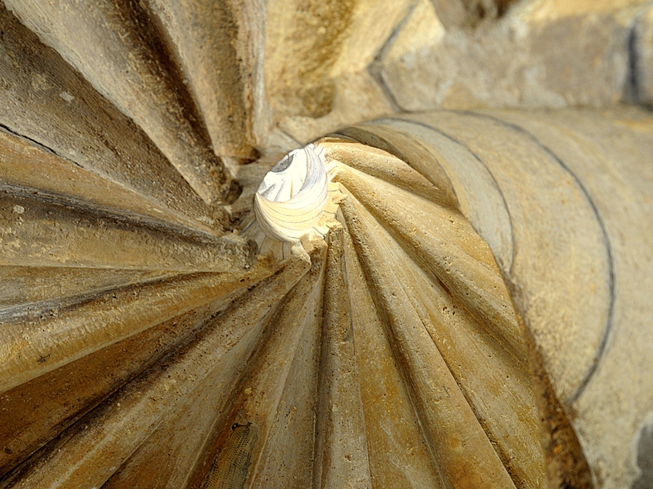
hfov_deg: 41.2
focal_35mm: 46
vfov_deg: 31.5
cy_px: 245
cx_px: 295
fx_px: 868
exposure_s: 1/8
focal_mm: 28
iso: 400
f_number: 8
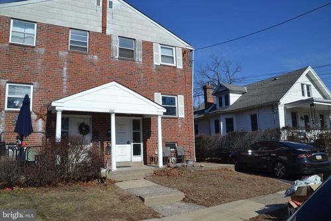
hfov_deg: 67.4
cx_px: 166
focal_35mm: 27
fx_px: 248
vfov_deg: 47.9
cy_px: 110
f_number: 9
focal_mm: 18
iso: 100
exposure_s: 1/320
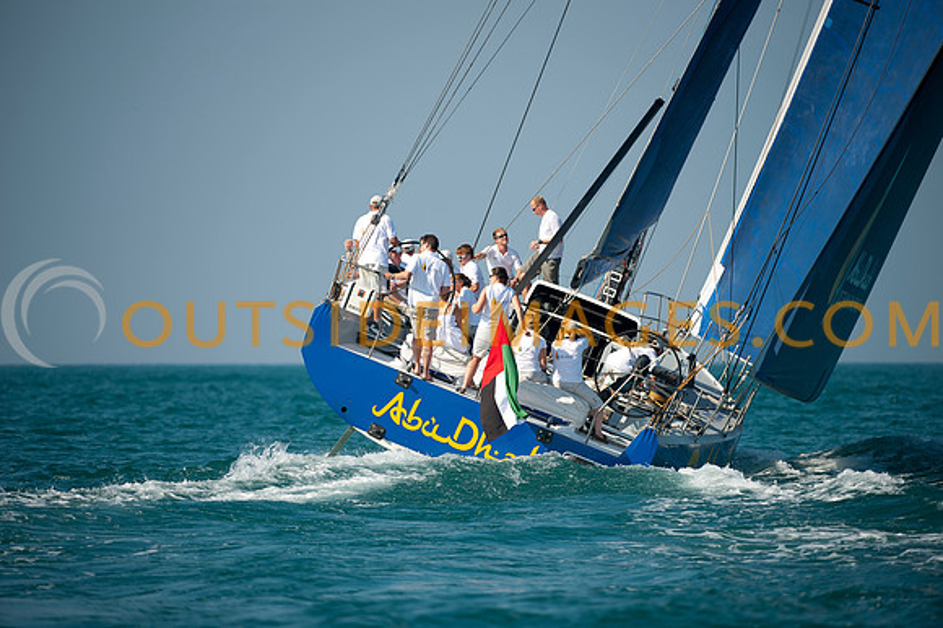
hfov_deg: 6.7
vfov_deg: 4.4
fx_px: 8115
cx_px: 472
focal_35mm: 310
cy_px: 314
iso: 100
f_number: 4
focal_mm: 310
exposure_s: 1/800
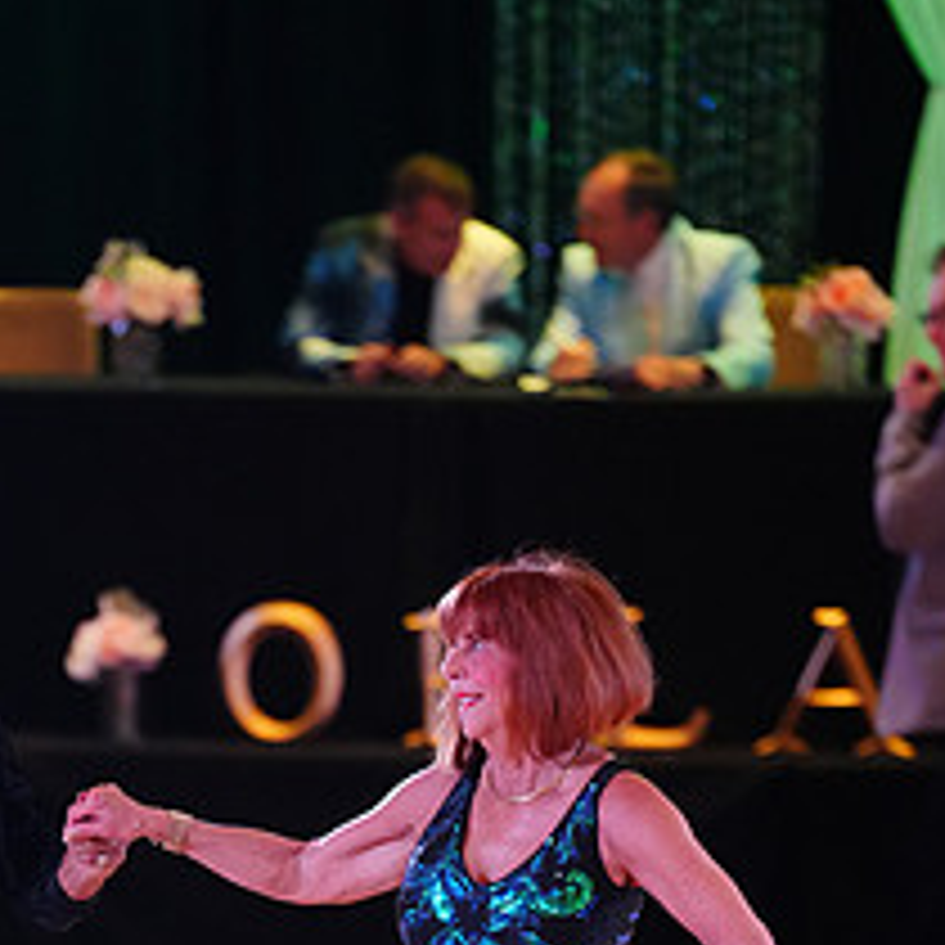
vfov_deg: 4.7
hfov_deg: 4.7
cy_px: 1192
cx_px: 182
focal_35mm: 371
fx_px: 11459
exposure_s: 1/400
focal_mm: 158
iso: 5000
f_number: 2.8
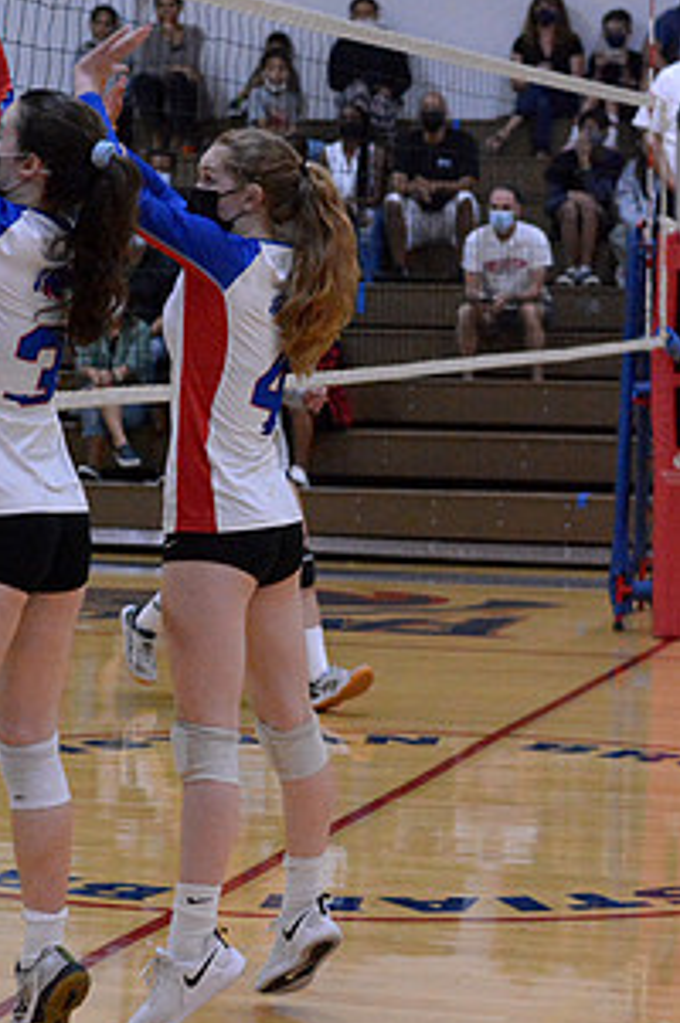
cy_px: 557
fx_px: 3180
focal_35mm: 112
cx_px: 175
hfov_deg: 12.2
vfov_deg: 18.3
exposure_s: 1/640
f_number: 3.5
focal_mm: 50
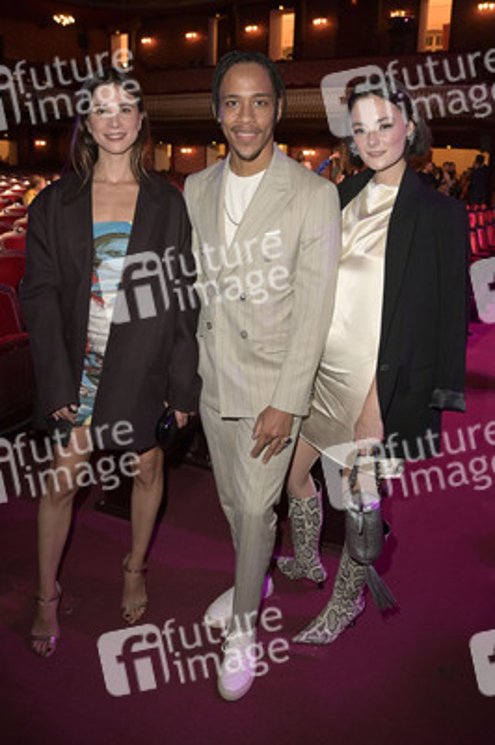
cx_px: 248
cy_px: 372
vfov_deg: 73.8
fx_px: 496
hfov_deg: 53.1
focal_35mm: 24
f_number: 5.6
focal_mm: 24
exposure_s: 1/80
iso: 2000
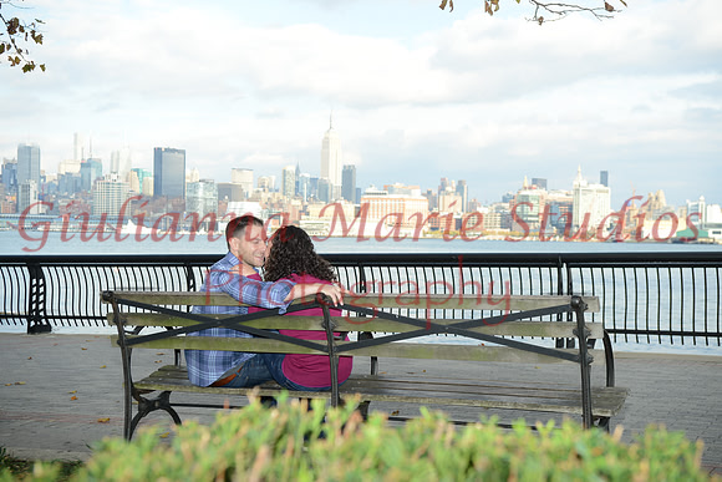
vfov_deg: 24.6
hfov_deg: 36.2
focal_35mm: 55
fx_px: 1103
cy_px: 241
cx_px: 361
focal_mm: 55
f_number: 7.1
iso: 250
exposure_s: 1/250
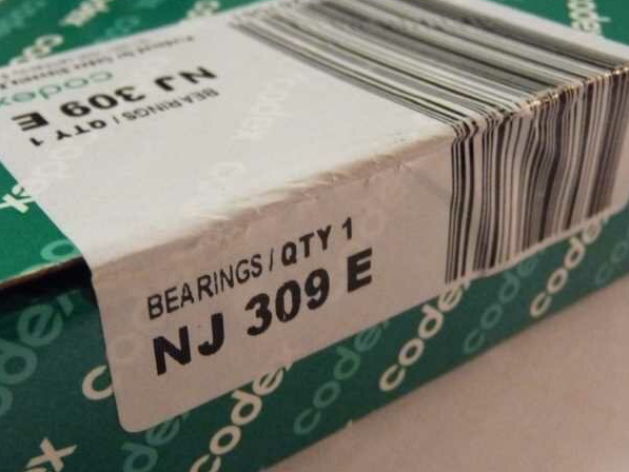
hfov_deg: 42.0
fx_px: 818
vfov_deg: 32.2
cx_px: 279
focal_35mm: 45
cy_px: 229
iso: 800
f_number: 3.6
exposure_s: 1/30
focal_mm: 5.6
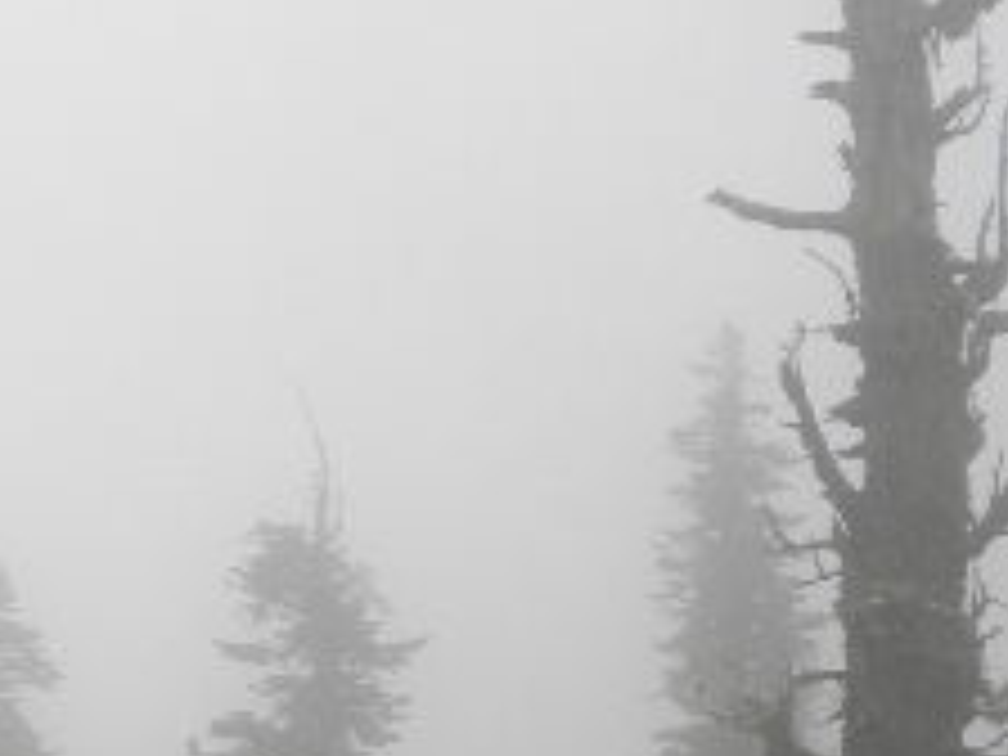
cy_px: 695
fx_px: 3756
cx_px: -86
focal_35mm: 129
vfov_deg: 11.4
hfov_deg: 14.9
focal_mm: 6.6
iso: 76
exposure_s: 1/468
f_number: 3.5
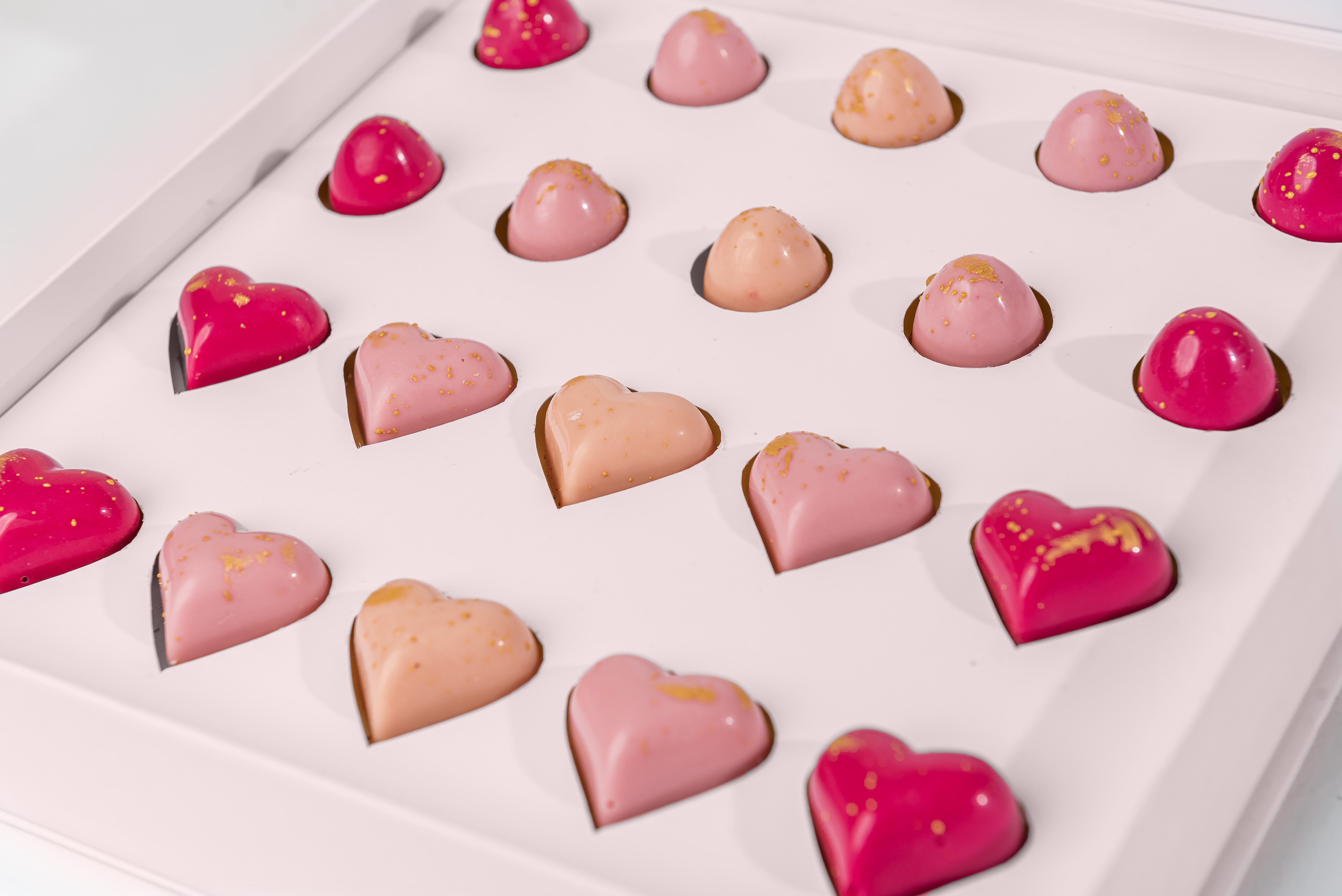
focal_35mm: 70
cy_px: 448
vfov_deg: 19.5
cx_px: 671
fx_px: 2610
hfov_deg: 28.8
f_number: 9
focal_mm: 70
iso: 100
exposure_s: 1/125
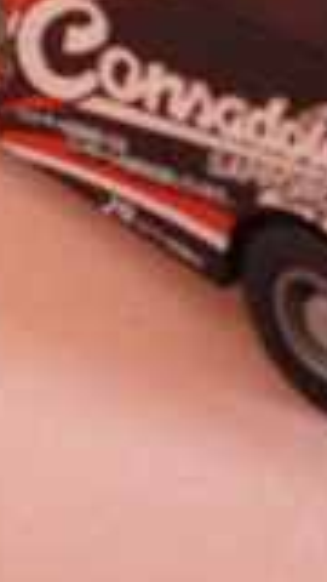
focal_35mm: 86
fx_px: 1326
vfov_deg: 23.9
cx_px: 302
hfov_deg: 13.9
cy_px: 31
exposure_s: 1/8
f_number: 3.3
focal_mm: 5.2
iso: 400
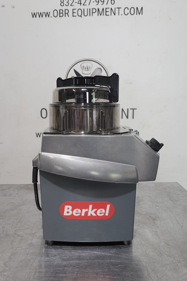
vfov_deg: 57.2
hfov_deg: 40.0
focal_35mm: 33
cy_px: 140
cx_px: 94
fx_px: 257
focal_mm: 12.25
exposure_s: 1/40
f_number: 3.5
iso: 500
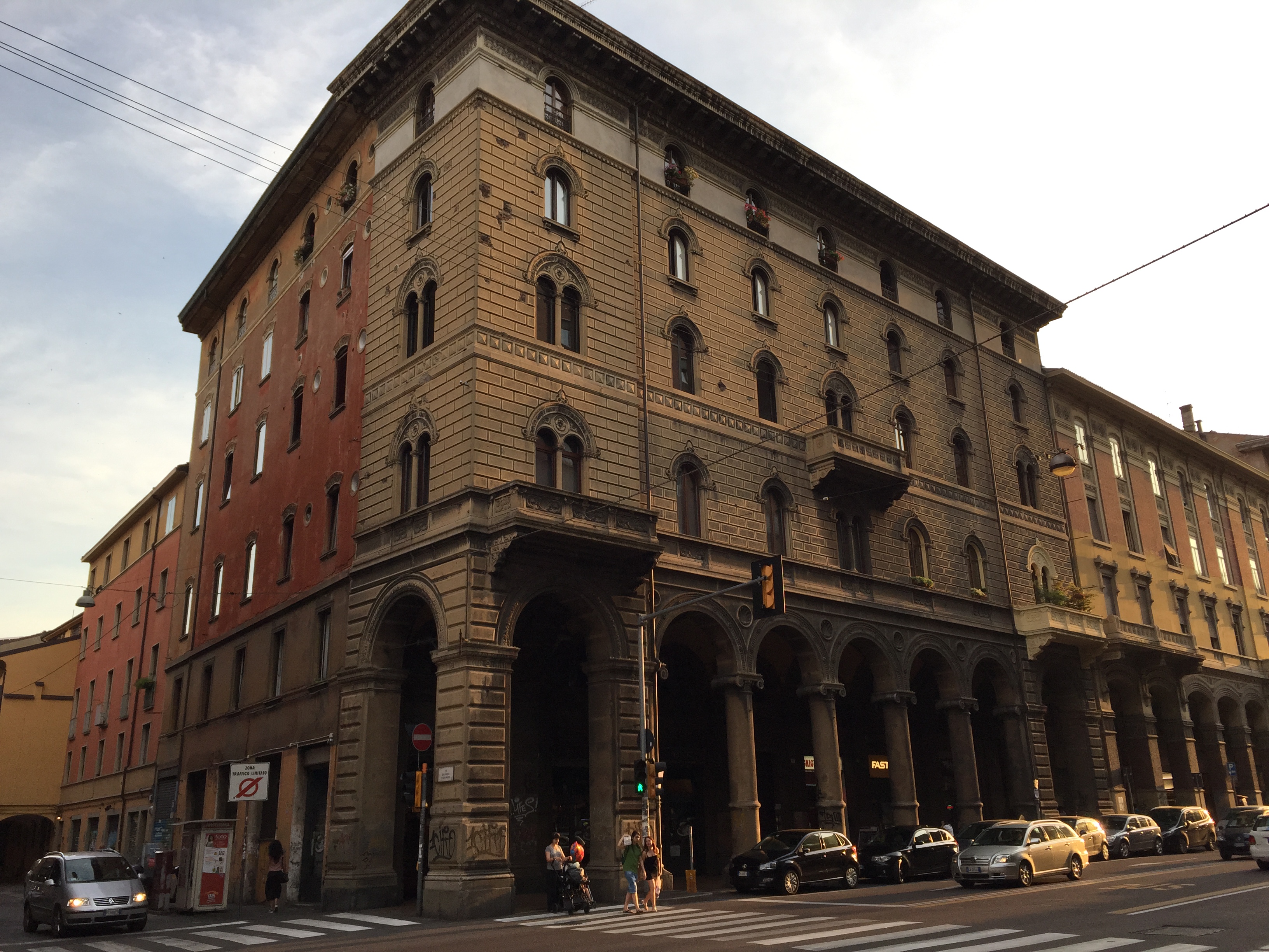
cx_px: 634
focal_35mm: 29
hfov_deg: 61.7
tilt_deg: +18.3
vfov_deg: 48.2
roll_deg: +0.5
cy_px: 476
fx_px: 1063
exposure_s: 1/439
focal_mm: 4.15
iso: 32
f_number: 2.2
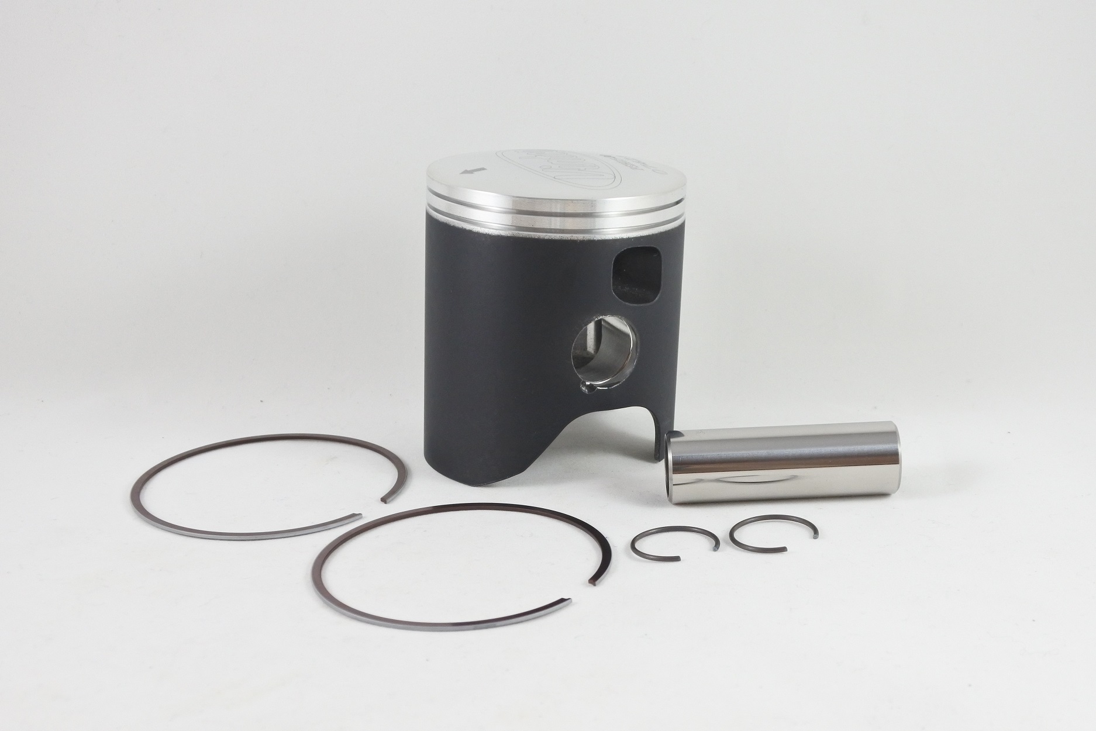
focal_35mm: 45
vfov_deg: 29.9
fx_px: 1370
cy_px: 366
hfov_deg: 43.6
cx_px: 548
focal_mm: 16.8
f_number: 4.5
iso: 560
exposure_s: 1/125
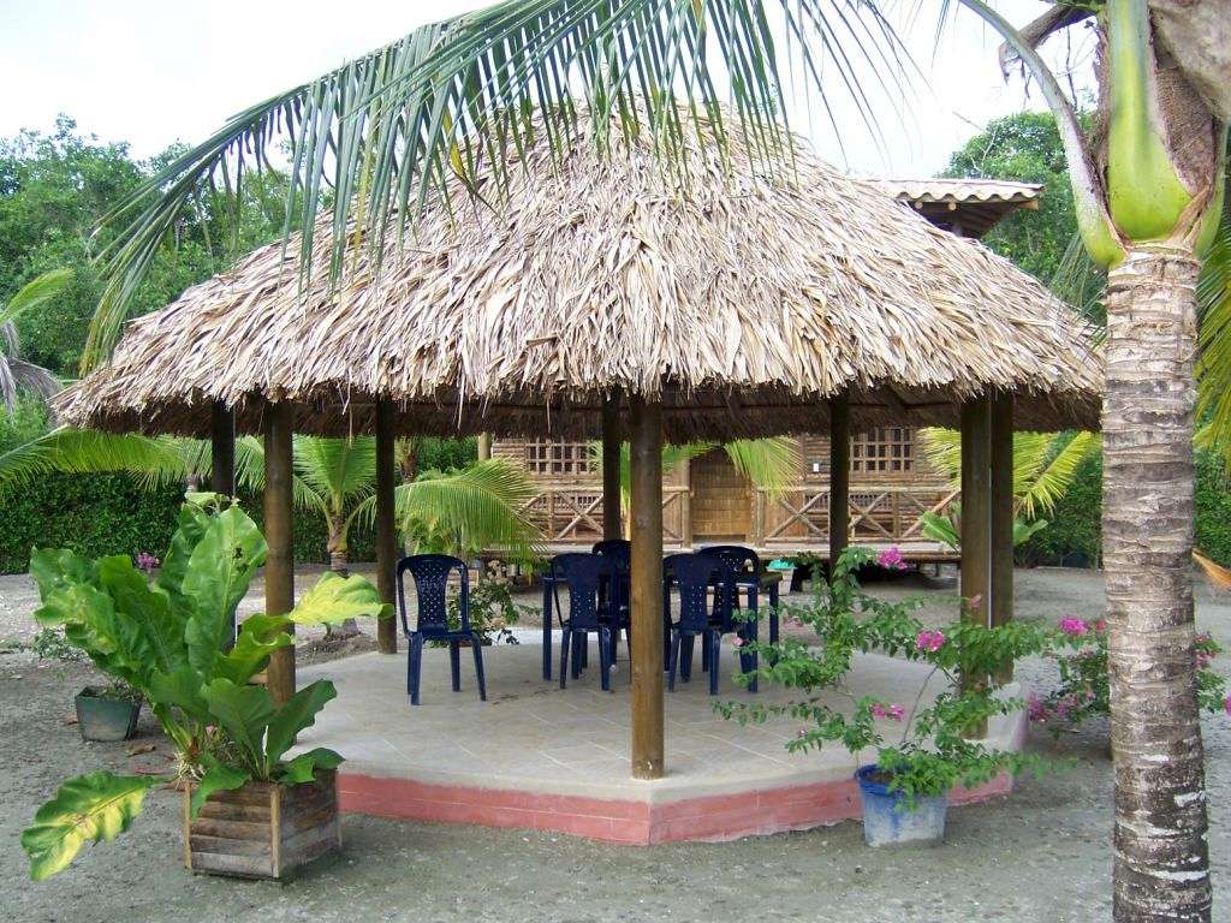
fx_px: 1280
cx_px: 616
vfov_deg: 39.7
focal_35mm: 36
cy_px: 462
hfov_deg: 51.4
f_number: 2.8
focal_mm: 6.2
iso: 80
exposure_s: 1/250
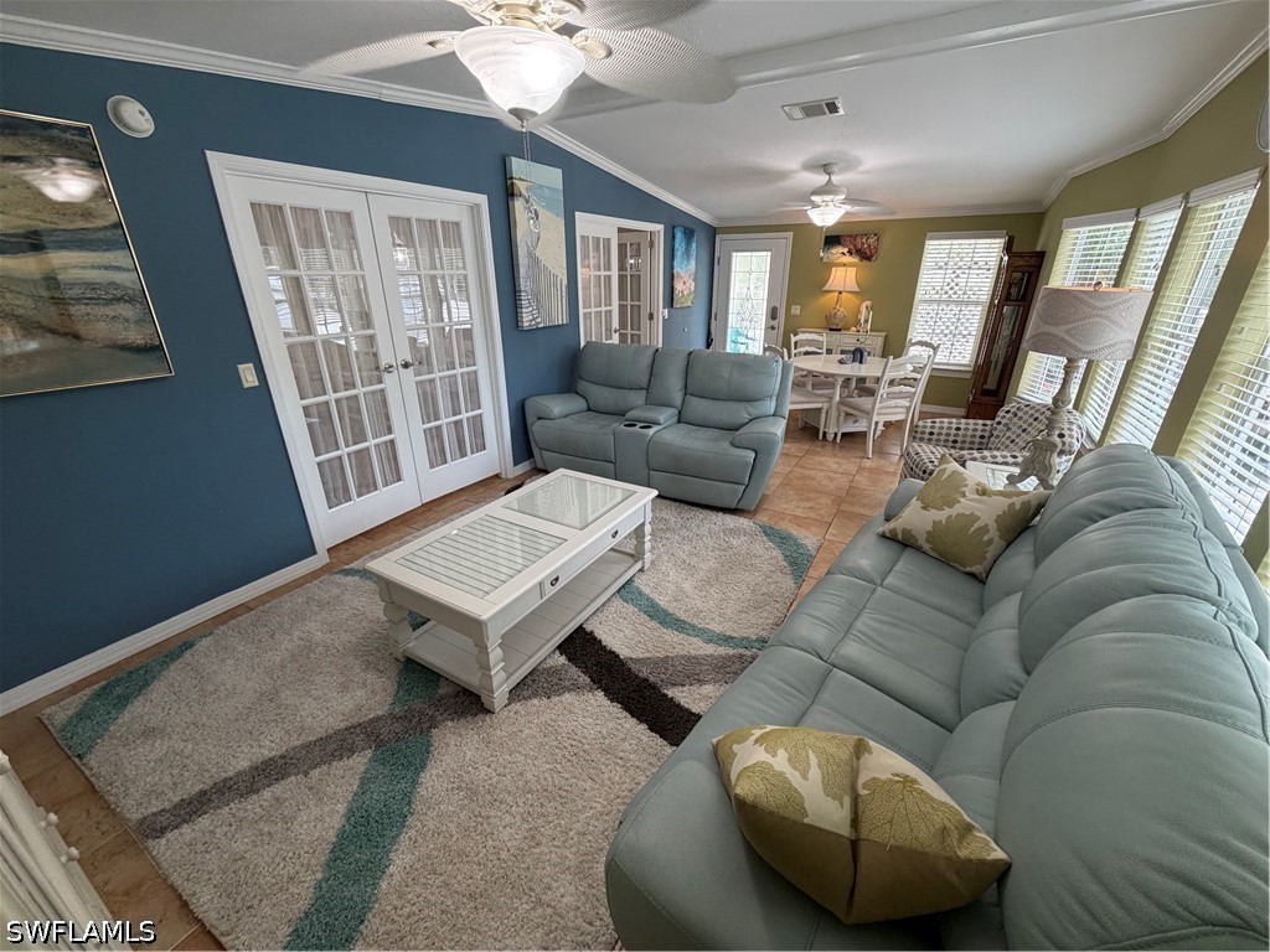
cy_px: 476
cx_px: 635
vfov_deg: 85.7
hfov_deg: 102.1
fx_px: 514
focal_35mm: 14
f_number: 2.2
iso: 250
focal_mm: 2.22
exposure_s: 1/120
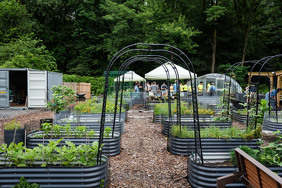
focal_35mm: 29
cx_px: 141
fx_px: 227
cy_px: 94
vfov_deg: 45.0
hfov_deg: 63.6
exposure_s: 1/320
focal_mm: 29
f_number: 4.5
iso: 400
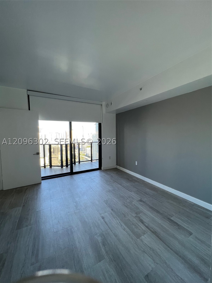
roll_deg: +1.1
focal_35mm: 13
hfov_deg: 89.9
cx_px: 106
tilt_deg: -4.1
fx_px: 106
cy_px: 142
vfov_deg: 106.2
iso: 80
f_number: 1.8
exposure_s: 1/99
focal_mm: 1.57
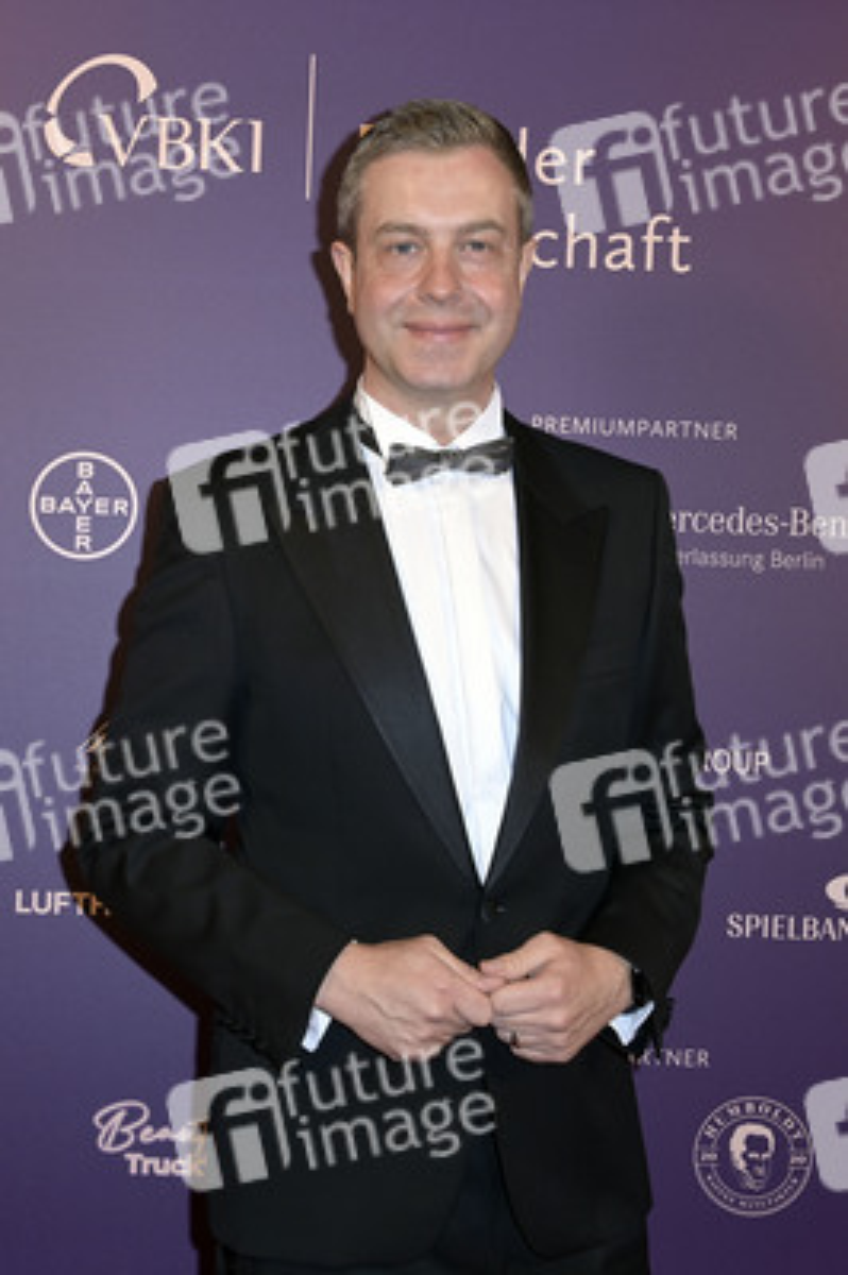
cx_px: 424
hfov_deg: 35.0
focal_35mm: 38
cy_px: 638
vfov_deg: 50.7
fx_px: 1345
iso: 500
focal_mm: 38
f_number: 5.6
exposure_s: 1/160
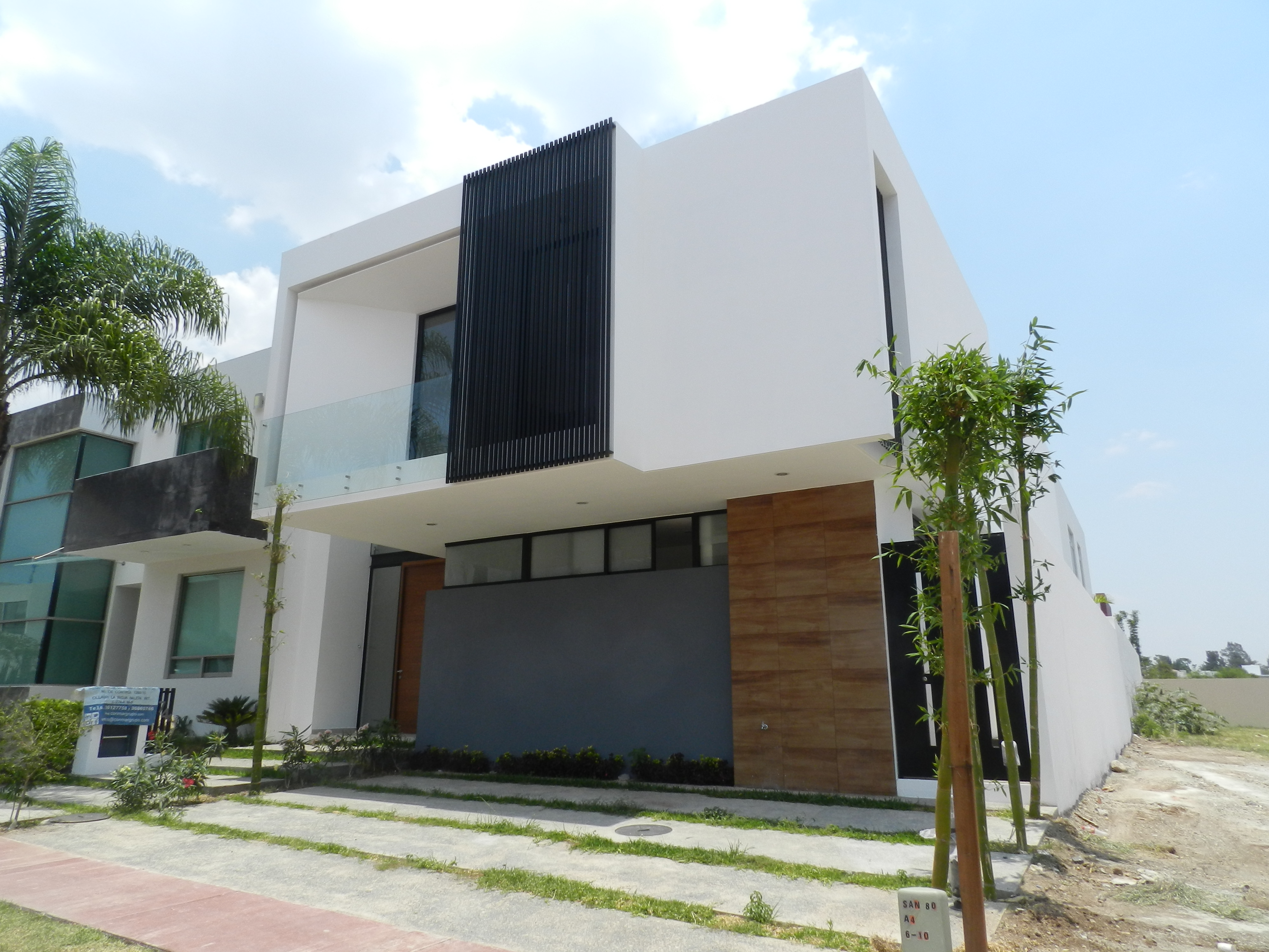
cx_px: 634
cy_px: 476
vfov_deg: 58.9
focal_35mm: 23
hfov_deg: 73.9
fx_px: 843
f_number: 4.5
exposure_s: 1/800
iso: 160
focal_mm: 4
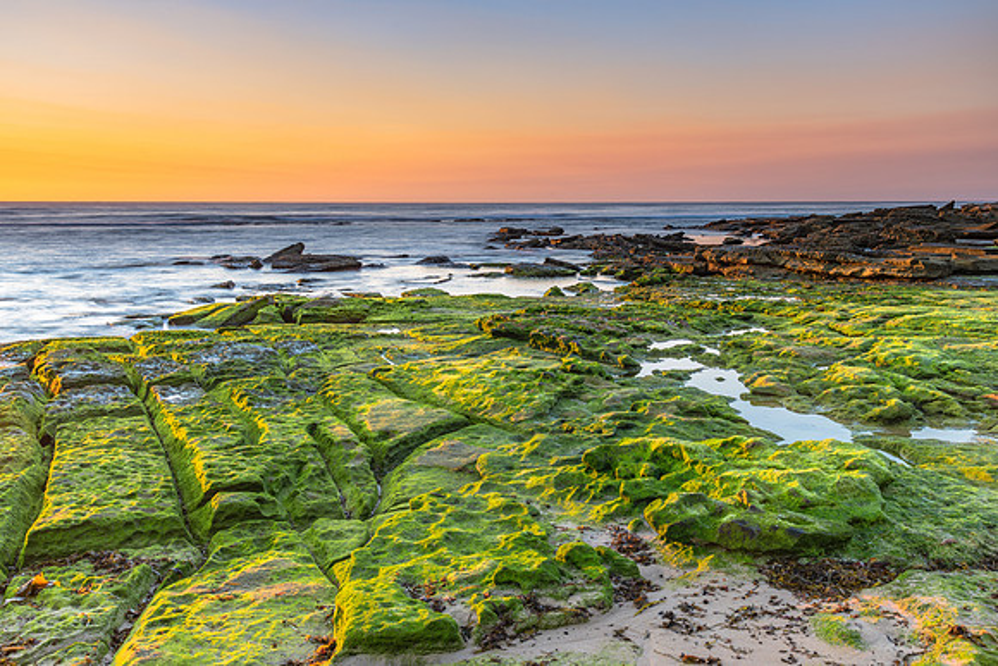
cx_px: 499
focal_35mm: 38
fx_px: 1065
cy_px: 333
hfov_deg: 50.2
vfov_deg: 34.7
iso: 31
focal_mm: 38
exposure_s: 1.6
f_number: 11
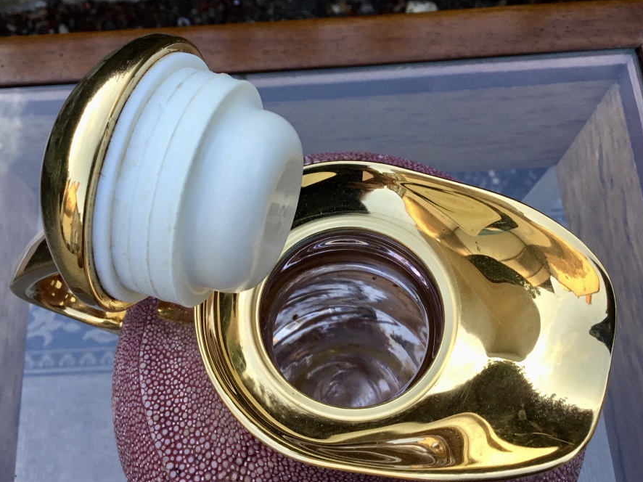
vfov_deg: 34.3
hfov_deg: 44.8
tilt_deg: -65.7
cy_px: 213
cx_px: 307
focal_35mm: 42
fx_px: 780
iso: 40
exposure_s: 1/100
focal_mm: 3.3
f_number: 2.4
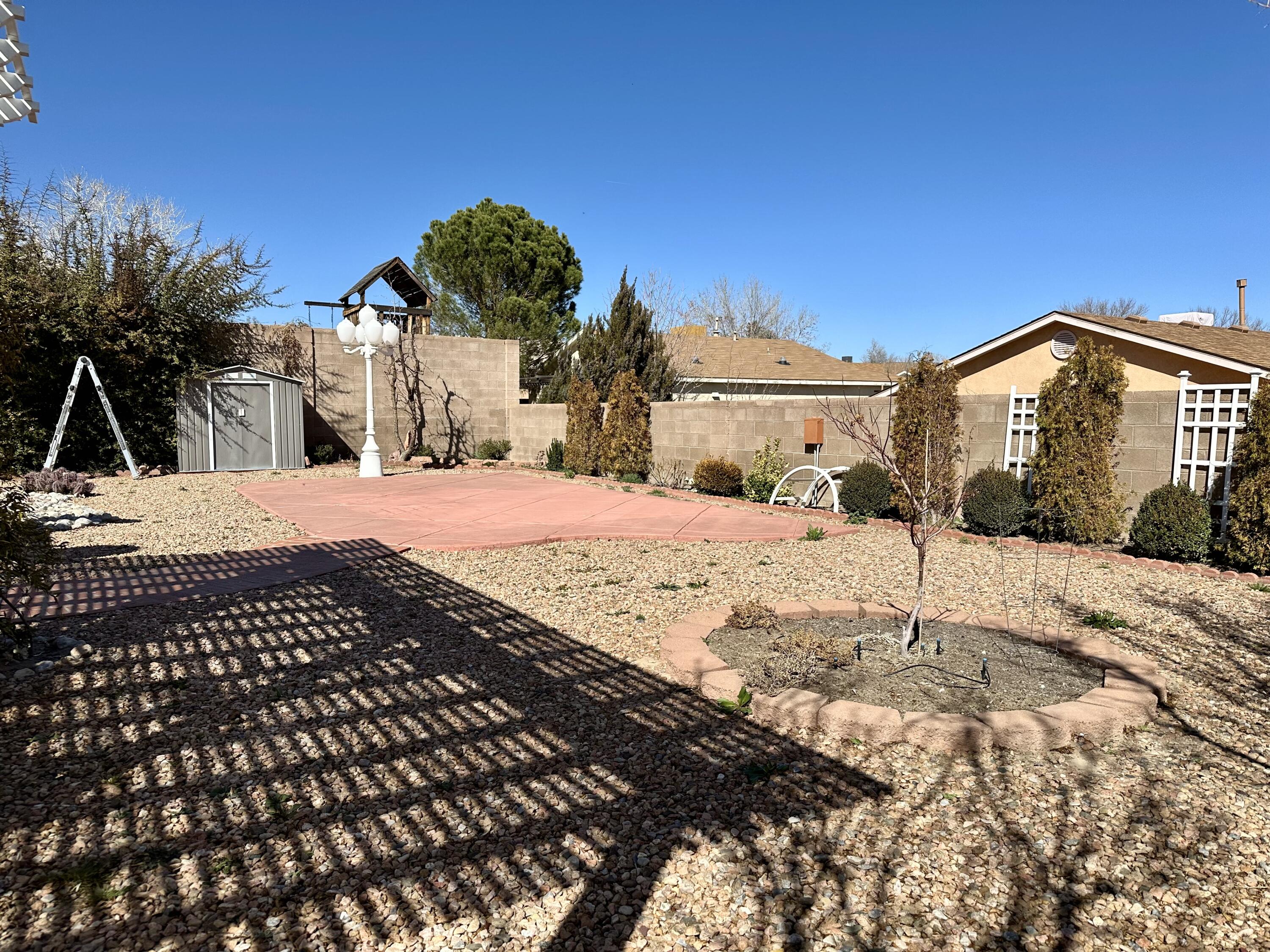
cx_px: 635
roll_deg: -0.2
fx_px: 881
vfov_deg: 56.8
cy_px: 476
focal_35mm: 24
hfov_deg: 71.6
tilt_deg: -4.7
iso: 80
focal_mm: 6.86
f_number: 1.78
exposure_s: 1/5848
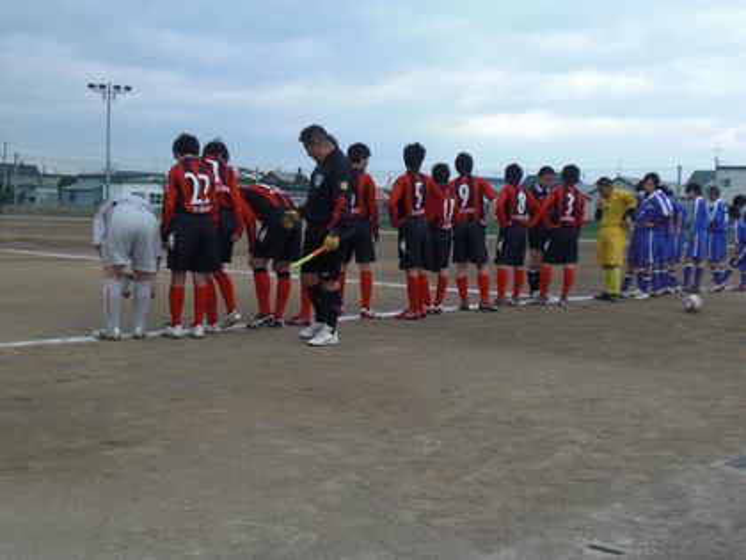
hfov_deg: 37.5
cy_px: 280
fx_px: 1099
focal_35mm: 51
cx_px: 373
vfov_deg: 28.6
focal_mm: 8.44
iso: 64
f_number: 3.6
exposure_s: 1/160
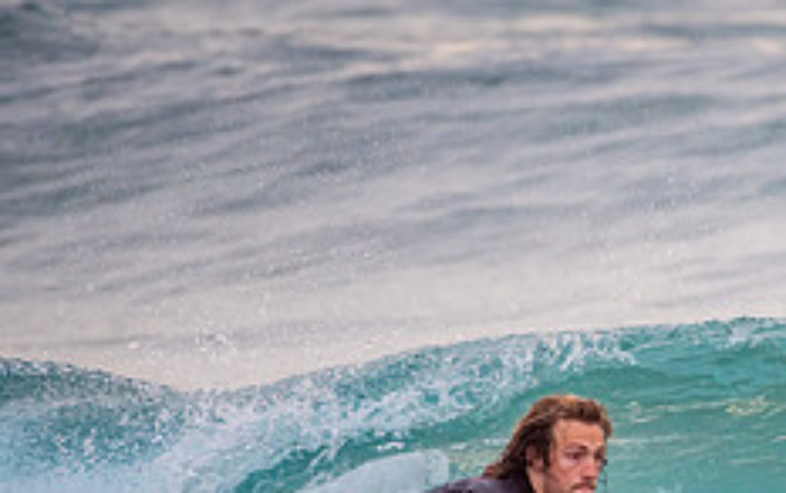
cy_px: 452
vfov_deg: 0.8
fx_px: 33377
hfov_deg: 1.3
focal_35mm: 1557
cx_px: 808
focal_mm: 500
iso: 450
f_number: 5.6
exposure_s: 1/800
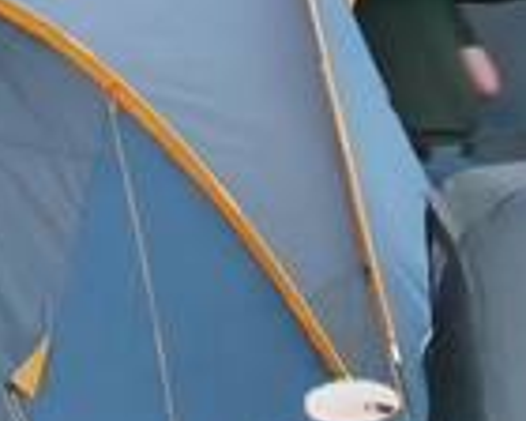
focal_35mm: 193
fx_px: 3005
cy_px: 808
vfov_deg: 7.7
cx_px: 1041
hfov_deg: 9.4
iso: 200
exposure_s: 1/20
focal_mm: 5.8
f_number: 2.8
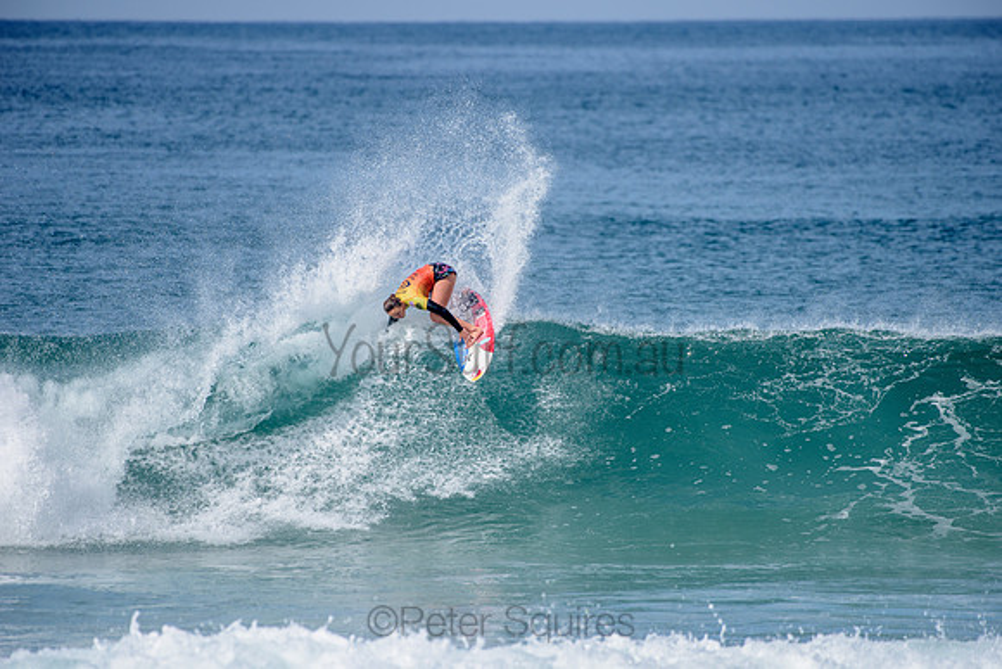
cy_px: 334
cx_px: 501
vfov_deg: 2.8
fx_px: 13919
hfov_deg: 4.1
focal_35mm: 500
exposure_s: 1/2500
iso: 250
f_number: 6.3
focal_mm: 500
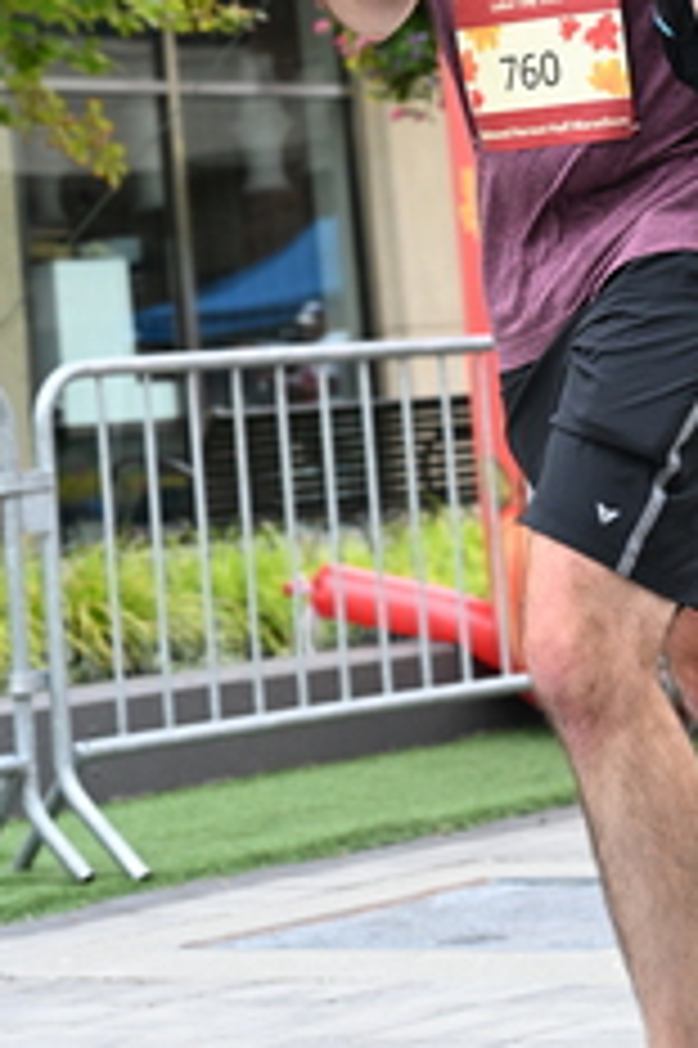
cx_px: 372
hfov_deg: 11.1
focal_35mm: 123
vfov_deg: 16.2
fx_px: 3582
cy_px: -94
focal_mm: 52
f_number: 4
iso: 2000
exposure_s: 1/640
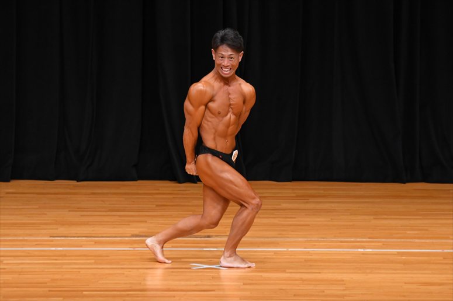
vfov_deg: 4.8
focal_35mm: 285
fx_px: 3585
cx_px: 226
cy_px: 150
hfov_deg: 7.2
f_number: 5.6
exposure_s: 1/400
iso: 3200
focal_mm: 190
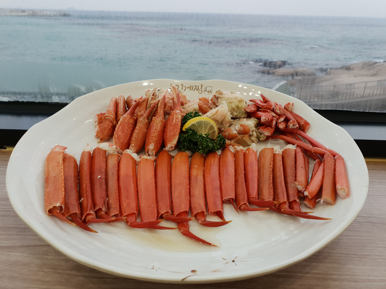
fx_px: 290
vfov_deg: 53.1
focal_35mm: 26
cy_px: 144
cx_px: 193
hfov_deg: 67.3
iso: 80
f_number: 2.4
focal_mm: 4.3
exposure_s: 1/60
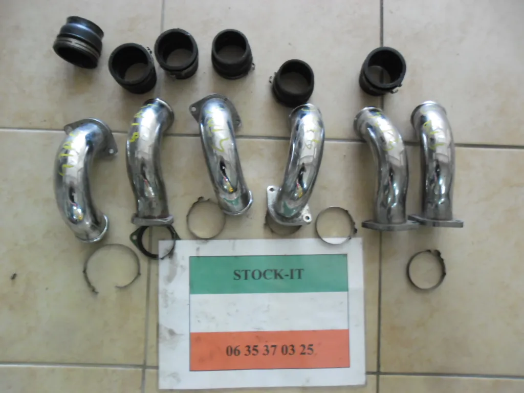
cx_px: 262
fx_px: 409
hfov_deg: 65.3
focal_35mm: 27
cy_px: 196
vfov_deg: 51.4
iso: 400
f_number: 3.5
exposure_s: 1/22
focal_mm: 4.9
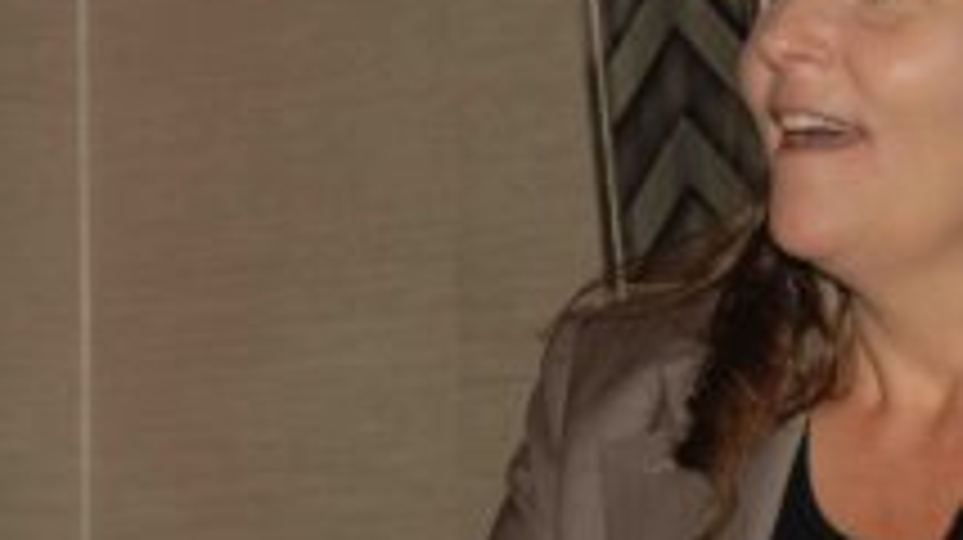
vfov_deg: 2.7
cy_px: 248
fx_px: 11252
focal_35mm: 441
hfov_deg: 4.9
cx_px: 860
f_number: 6.3
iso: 100
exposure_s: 1/250
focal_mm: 150
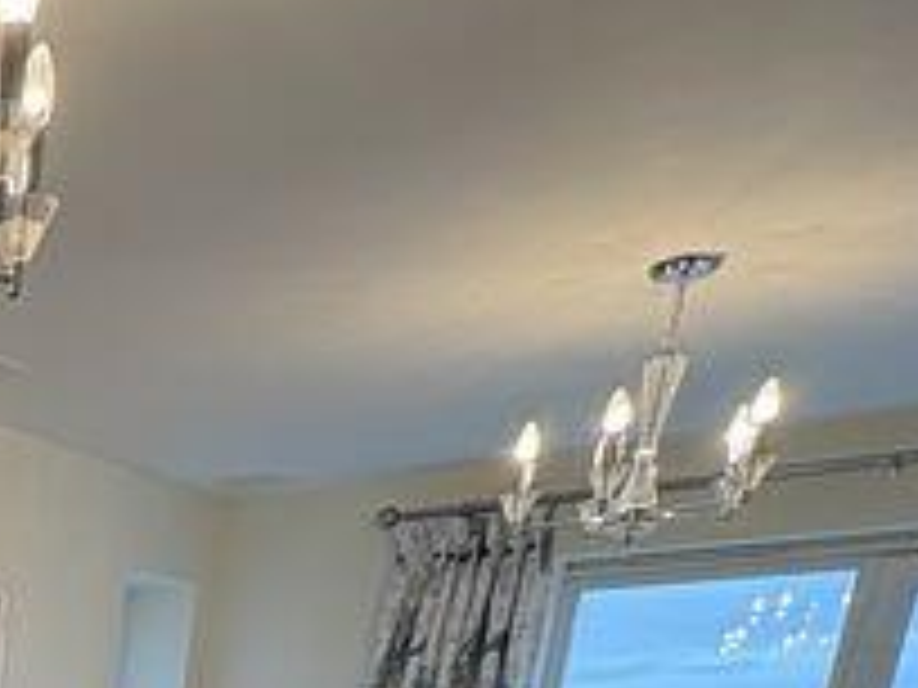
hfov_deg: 26.2
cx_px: -436
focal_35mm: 55
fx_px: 1459
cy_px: 1304
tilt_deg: -20.2
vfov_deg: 18.9
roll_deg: +0.9
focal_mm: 2.22
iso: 125
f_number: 2.2
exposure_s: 1/100
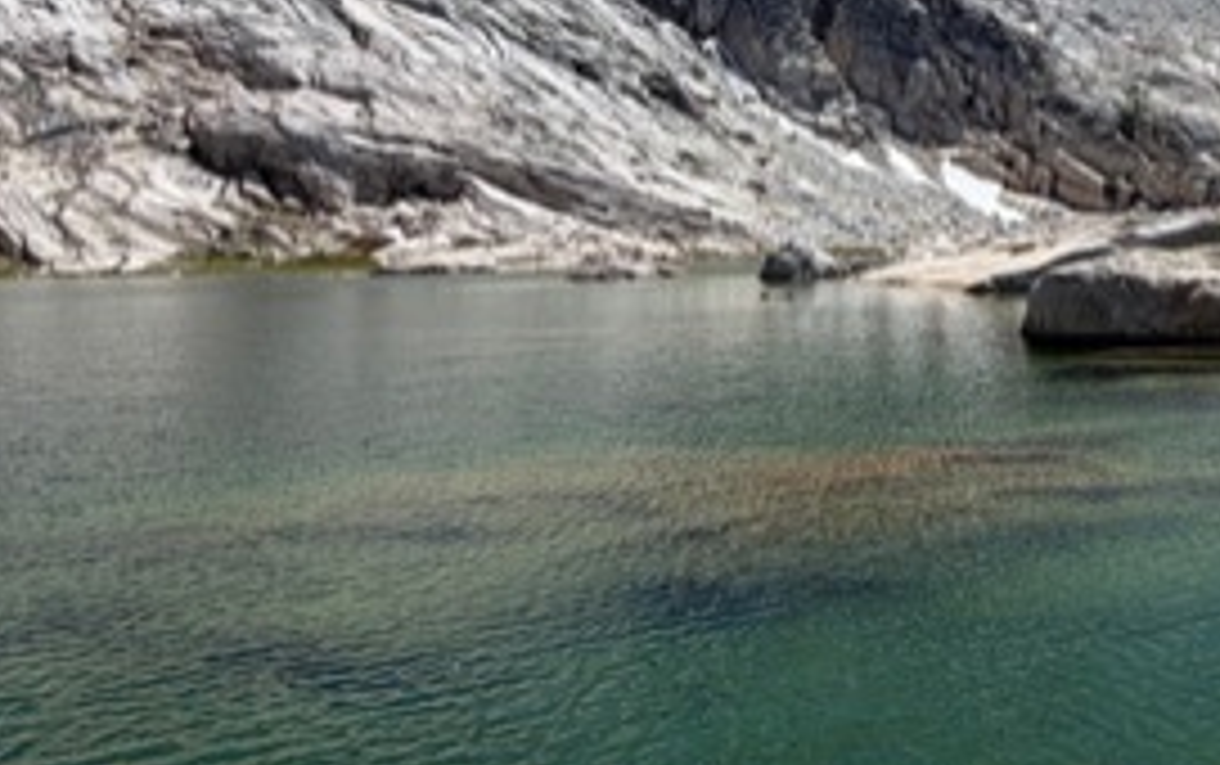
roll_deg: +1.6
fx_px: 1165
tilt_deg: +2.1
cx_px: 1265
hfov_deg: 45.1
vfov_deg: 35.5
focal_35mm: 35
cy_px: 184
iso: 20
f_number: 2.2
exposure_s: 1/770
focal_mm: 2.22
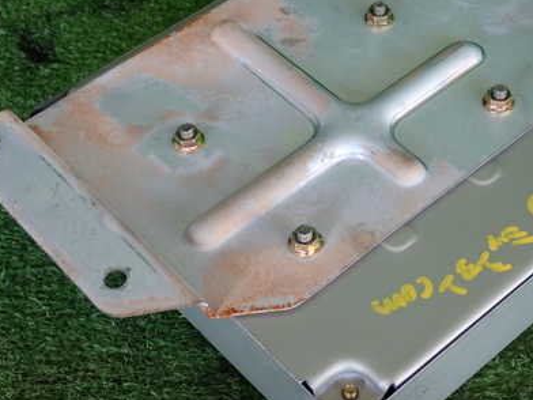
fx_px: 1109
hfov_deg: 26.9
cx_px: 333
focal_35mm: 72
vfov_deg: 20.4
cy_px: 189
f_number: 3.1
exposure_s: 1/50
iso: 200
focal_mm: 8.4
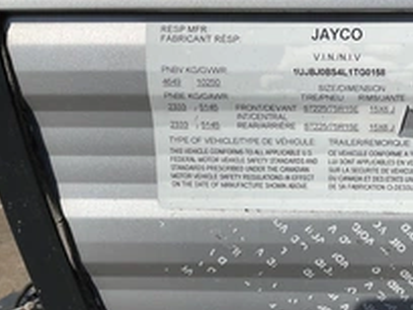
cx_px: 348
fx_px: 680
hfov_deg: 32.6
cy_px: 221
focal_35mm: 57
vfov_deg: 25.4
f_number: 1.8
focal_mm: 3
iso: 25
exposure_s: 1/3534
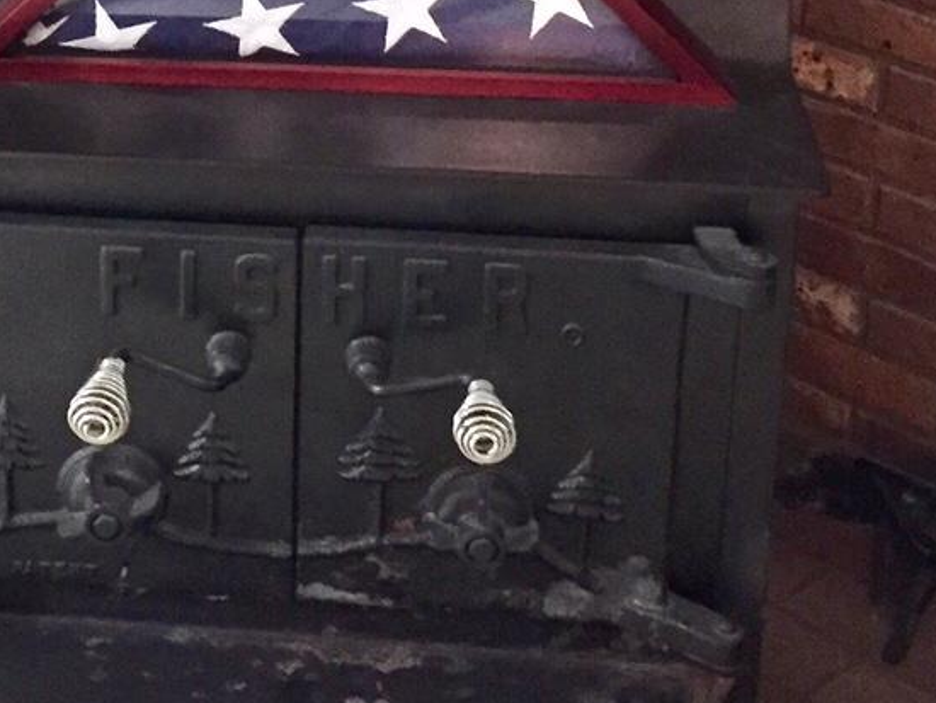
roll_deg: +0.0
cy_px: -107
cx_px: 158
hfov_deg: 22.4
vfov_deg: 16.6
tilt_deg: -19.9
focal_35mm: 86
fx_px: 2326
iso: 320
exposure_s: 1/15
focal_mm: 4.15
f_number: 2.2
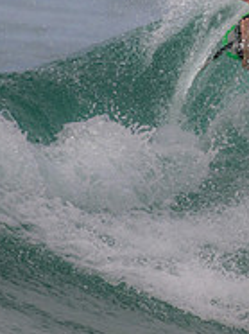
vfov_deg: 0.7
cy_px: 29
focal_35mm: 2769
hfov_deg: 0.5
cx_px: 445
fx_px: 26618
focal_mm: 800
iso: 1250
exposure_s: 1/2000
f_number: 11
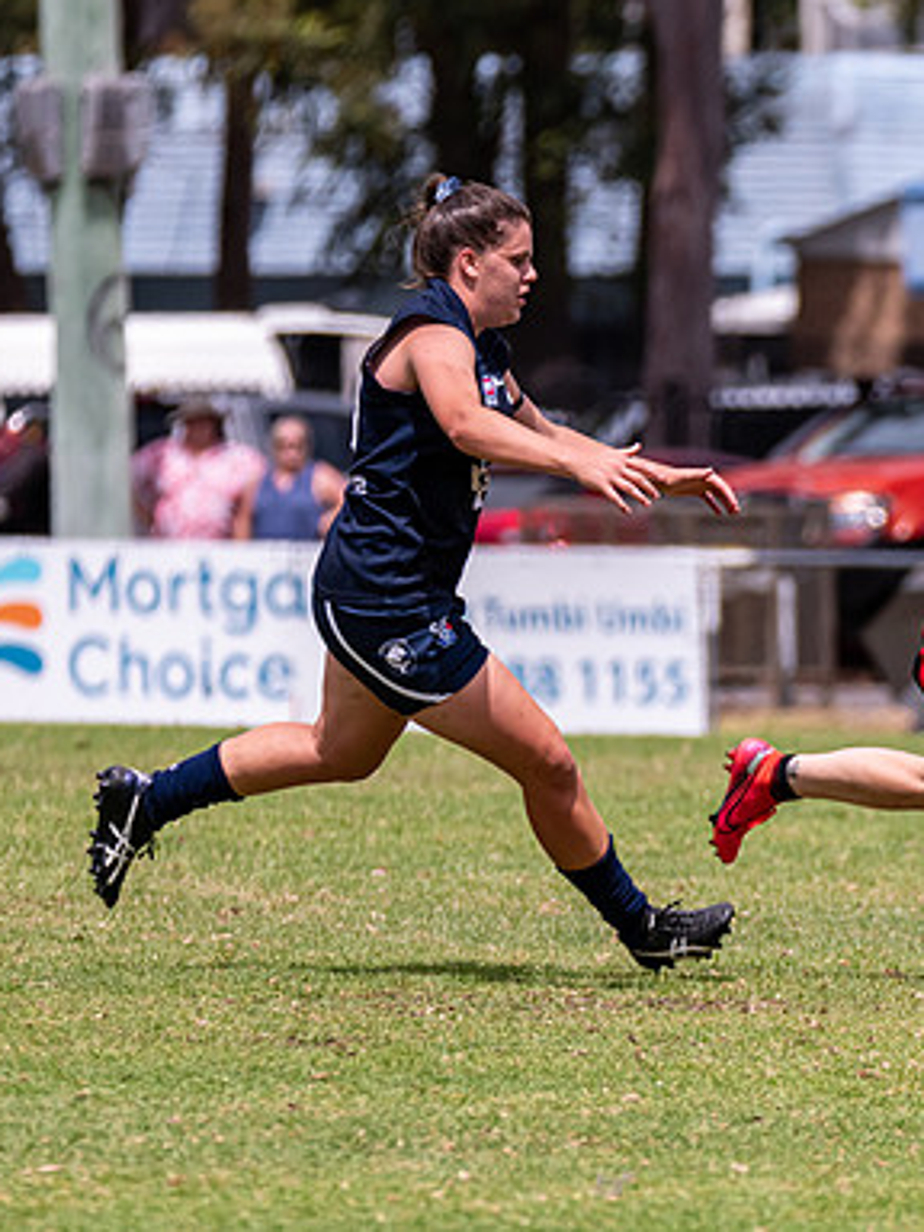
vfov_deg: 3.6
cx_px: 880
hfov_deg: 2.7
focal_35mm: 555
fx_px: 19753
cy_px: 645
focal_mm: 320
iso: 800
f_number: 6.3
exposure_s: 1/5000
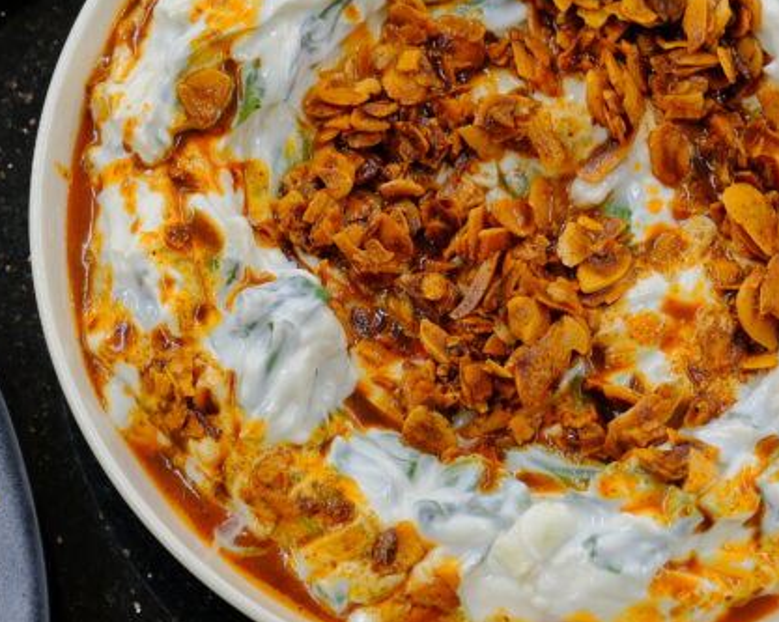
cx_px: 486
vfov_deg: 8.9
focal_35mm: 173
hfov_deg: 11.2
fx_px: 3986
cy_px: 318
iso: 1000
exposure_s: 1/80
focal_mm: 50
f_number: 4
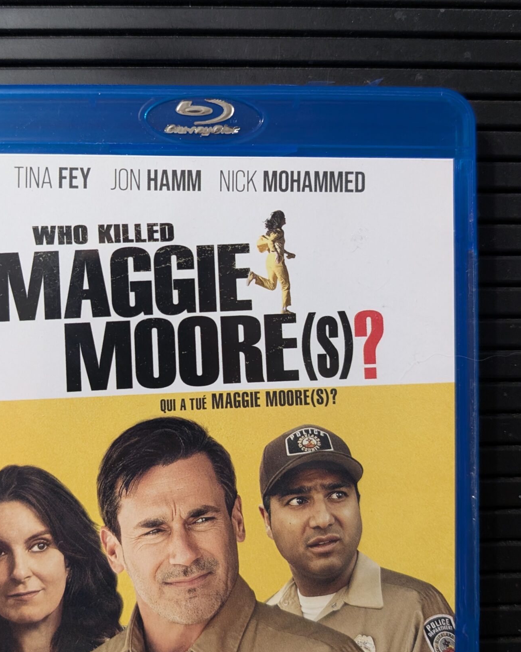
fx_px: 713
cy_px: 306
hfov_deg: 39.9
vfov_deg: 49.0
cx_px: 199
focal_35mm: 37
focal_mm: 6.9
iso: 839
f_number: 1.68
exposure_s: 1/120
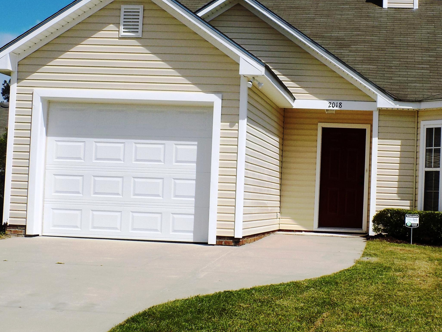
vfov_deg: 21.9
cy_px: 154
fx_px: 856
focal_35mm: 67
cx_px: 316
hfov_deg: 28.7
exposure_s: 1/200
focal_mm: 8.1
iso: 80
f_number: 11.8
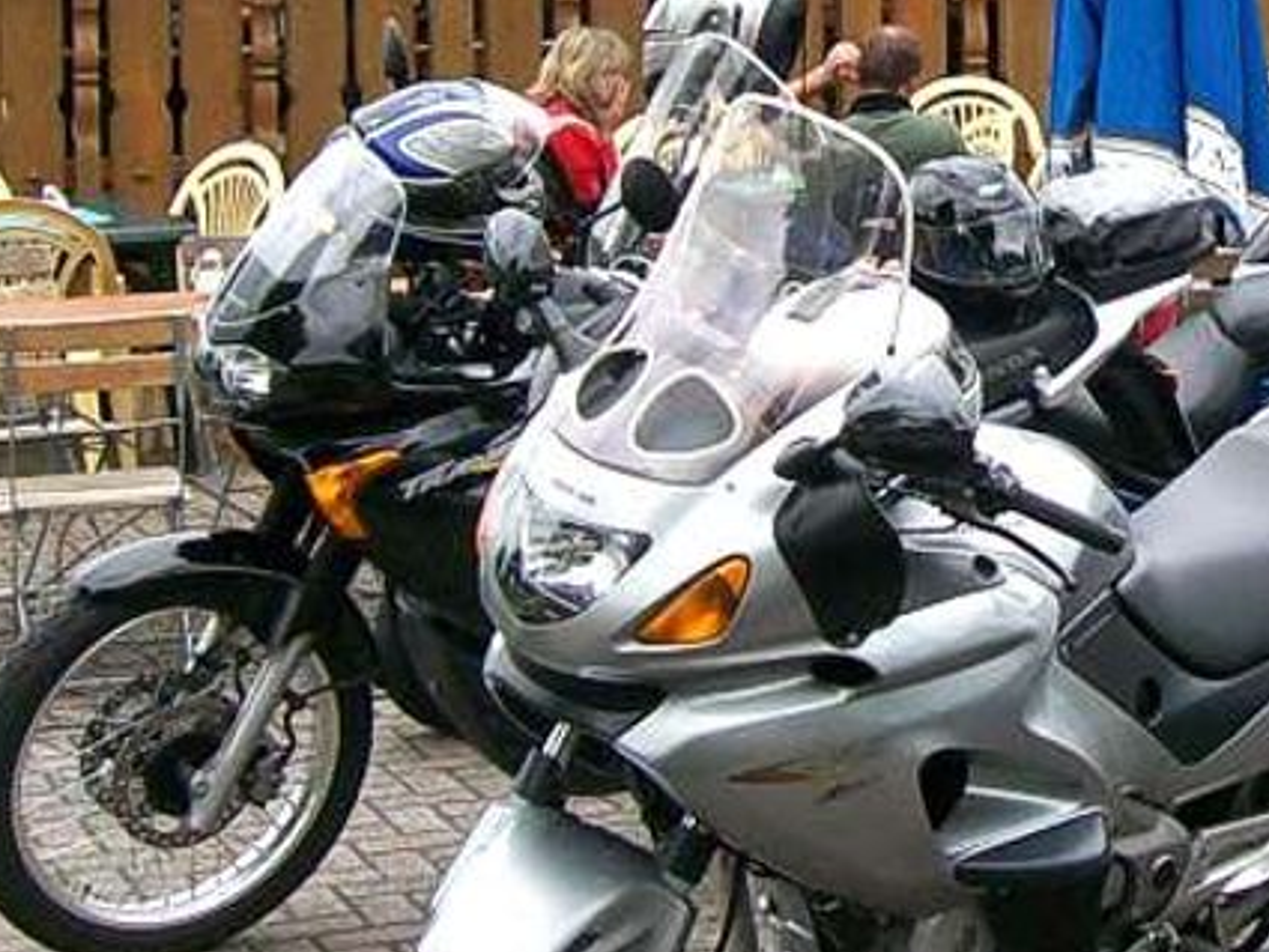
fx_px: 3080
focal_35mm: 84
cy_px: -134
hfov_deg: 22.2
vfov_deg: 16.9
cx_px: 1338
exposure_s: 1/564
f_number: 2.7
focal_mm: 6
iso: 80
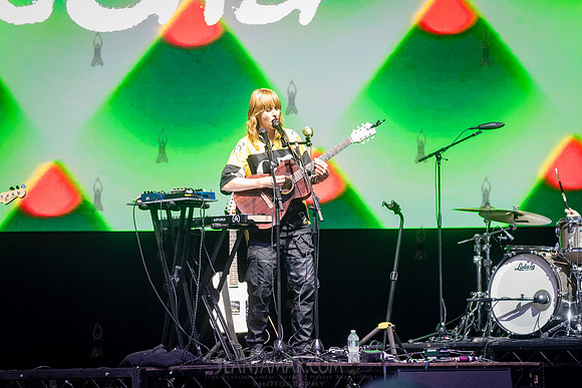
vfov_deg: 8.9
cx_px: 291
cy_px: 194
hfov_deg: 13.2
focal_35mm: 155
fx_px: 2506
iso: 3200
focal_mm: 155
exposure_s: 1/200
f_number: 4.5
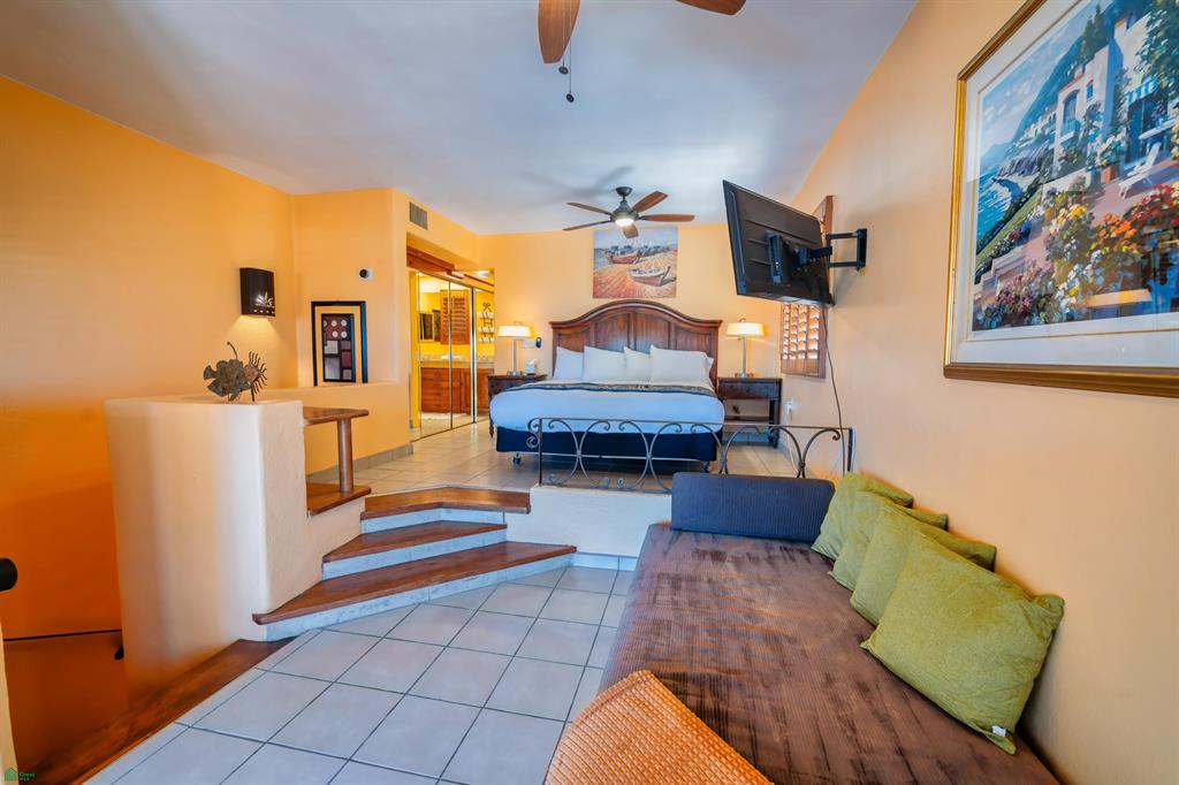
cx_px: 590
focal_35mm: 14
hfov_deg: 104.3
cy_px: 392
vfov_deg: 81.2
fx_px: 458
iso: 800
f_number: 5.6
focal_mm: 14
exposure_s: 1/30
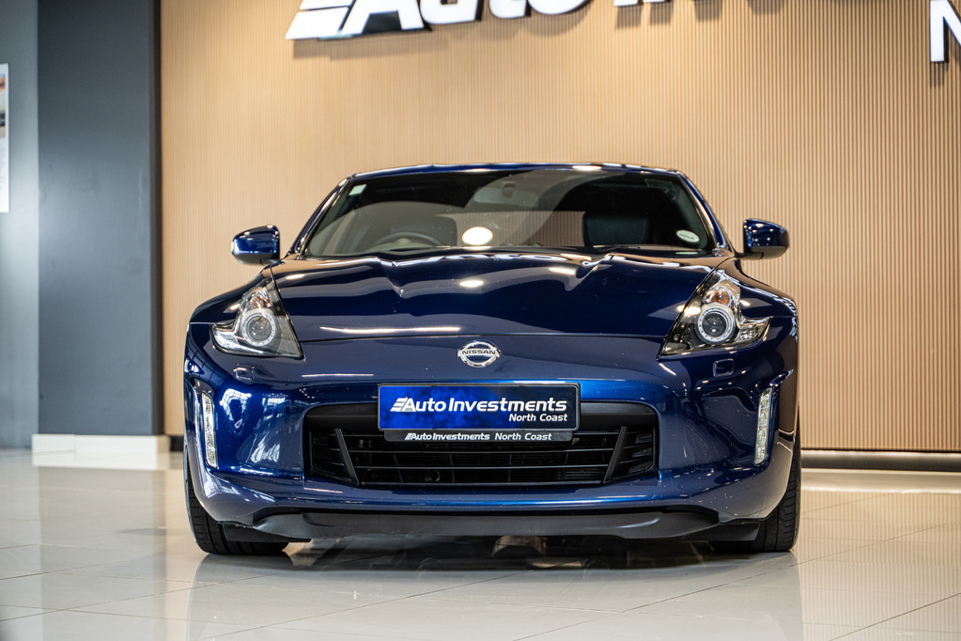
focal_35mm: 75
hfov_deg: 27.0
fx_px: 2002
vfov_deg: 18.2
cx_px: 480
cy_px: 320
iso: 640
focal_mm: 75
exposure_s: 1/160
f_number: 2.8
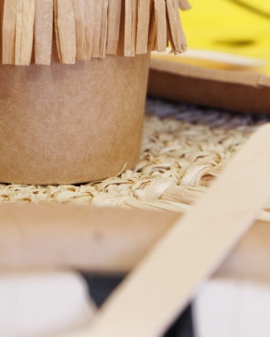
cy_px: -100
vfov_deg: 10.3
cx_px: 32
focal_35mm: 184
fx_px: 1838
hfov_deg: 8.4
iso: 320
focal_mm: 39
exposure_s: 1/30
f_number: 3.6
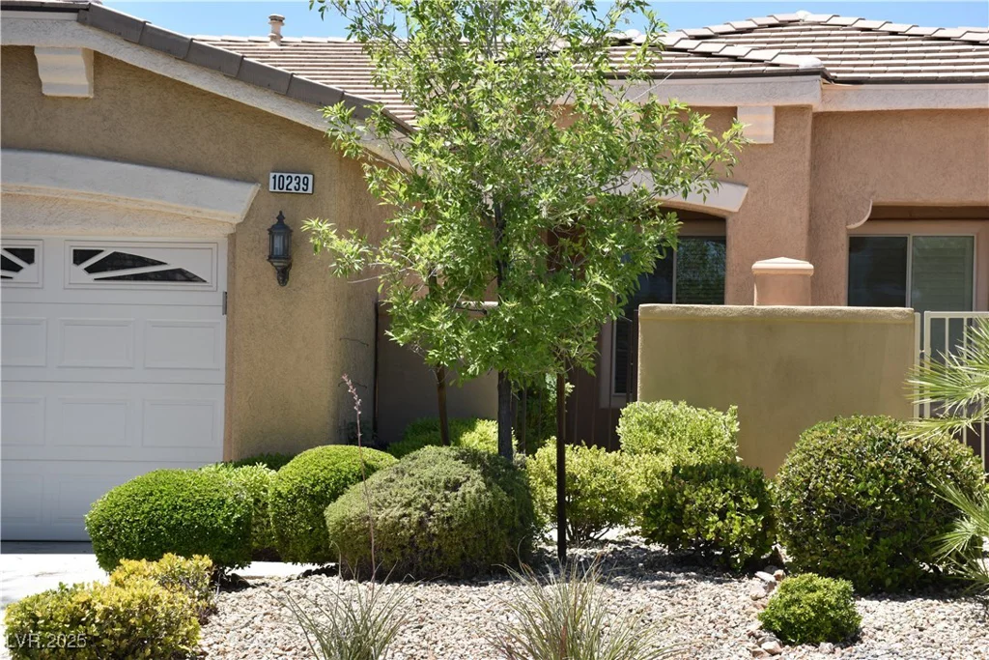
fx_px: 2308
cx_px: 494
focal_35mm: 84
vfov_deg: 16.3
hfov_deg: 24.2
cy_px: 330
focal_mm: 56
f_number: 9
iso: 200
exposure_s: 1/320
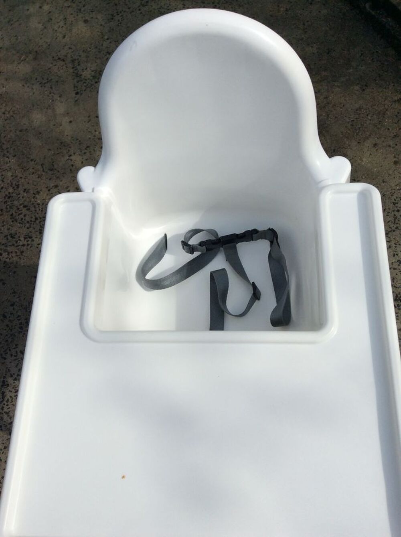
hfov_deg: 44.1
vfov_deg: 56.9
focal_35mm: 32
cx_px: 200
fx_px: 496
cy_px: 268
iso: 32
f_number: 2.4
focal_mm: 3.3
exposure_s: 1/2203
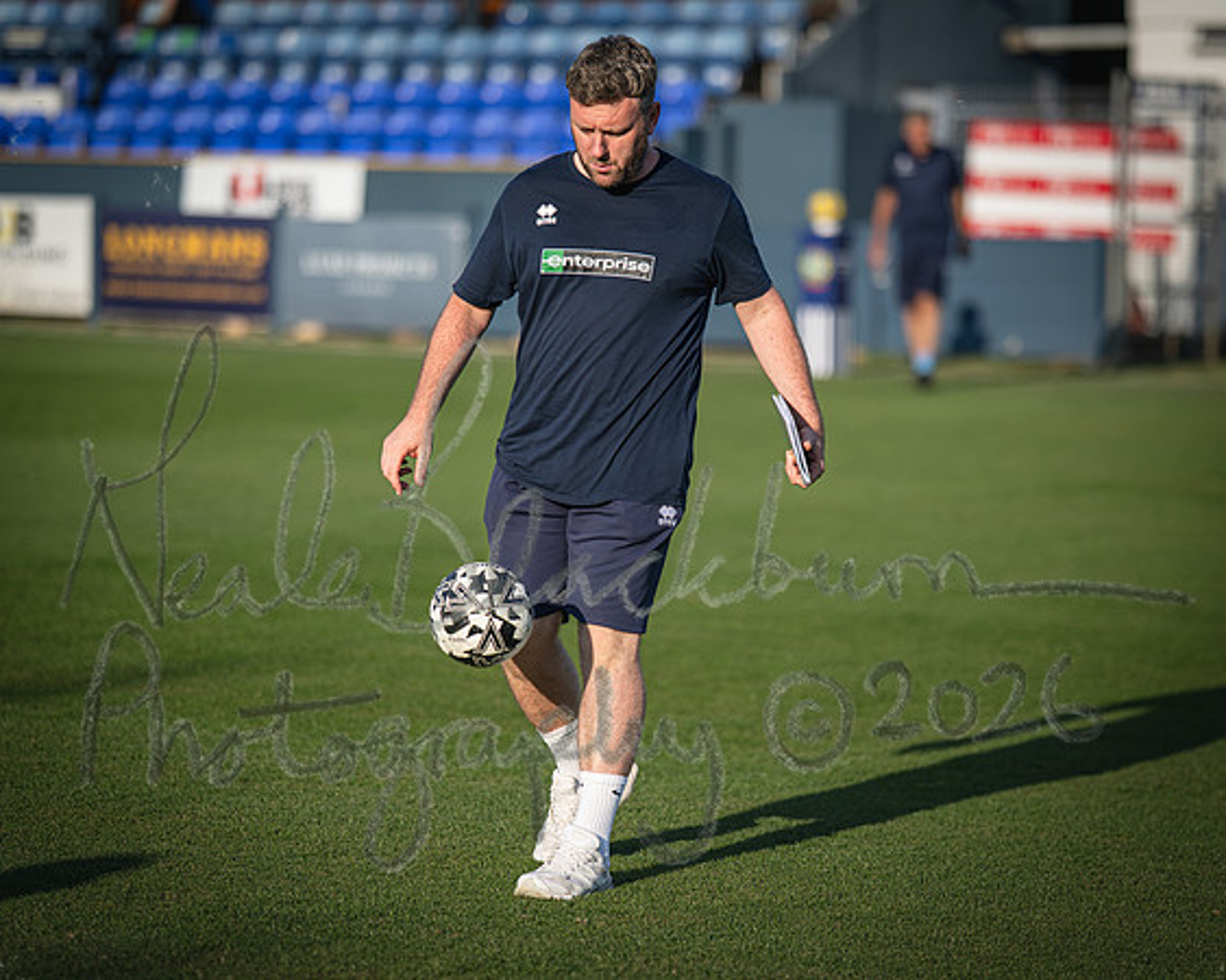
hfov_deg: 12.1
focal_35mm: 160
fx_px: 5799
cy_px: 506
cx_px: 676
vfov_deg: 9.7
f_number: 1.8
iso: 400
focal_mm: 135
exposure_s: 1/12800
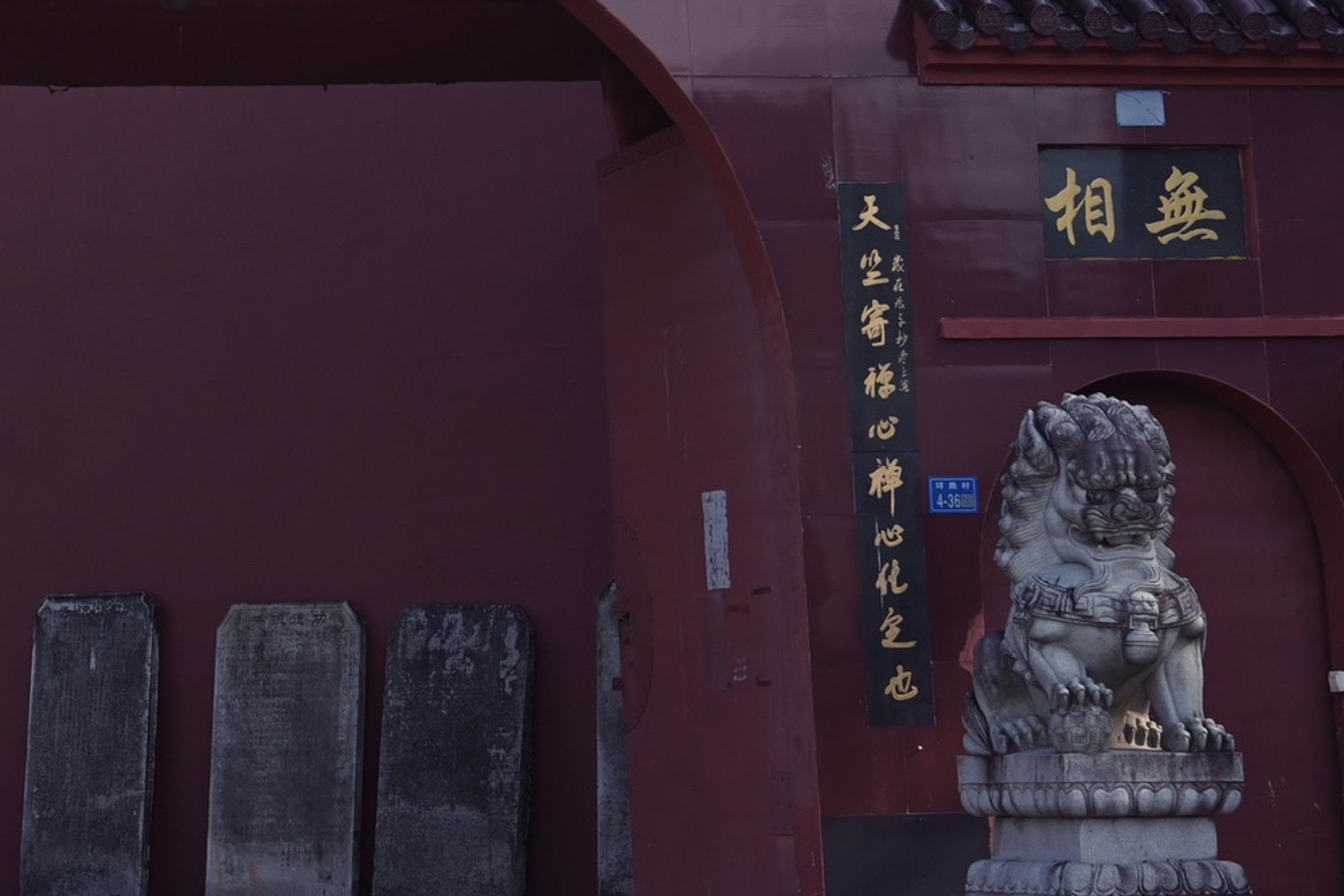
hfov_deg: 19.1
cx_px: 151
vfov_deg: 12.9
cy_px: 70
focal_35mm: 105
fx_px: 3920
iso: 100
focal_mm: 35
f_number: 3.5
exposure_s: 1/640
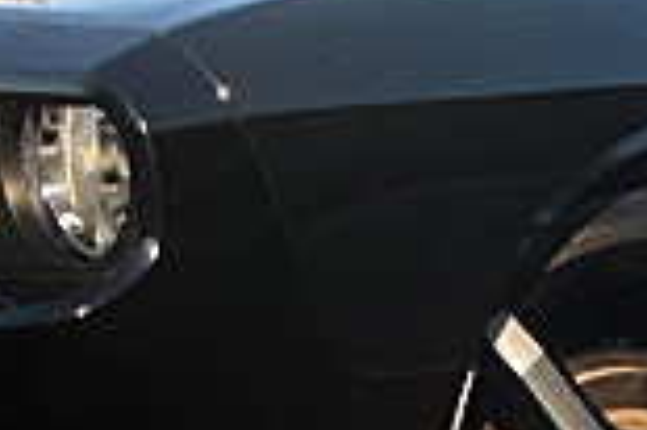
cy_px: 372
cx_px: 618
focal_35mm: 155
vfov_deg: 8.8
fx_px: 2783
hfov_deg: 13.1
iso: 50
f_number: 2.8
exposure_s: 1/125
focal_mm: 6.3
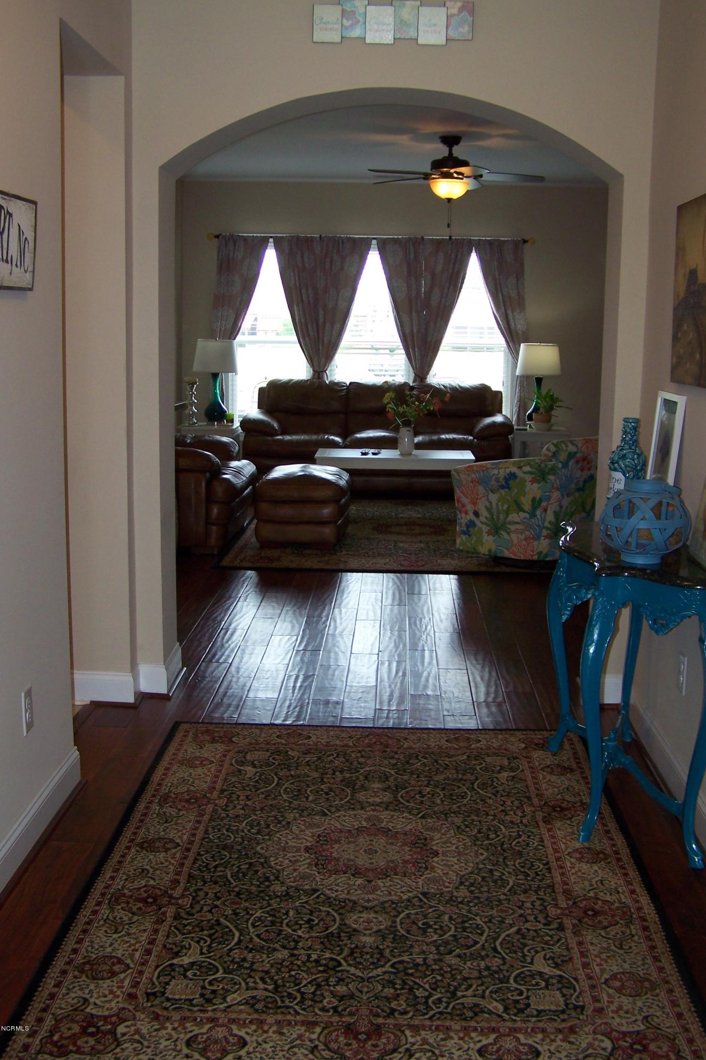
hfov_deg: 33.4
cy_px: 526
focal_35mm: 40
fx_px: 1177
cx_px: 379
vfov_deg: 48.5
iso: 80
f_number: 2.8
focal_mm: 6.3
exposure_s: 1/60
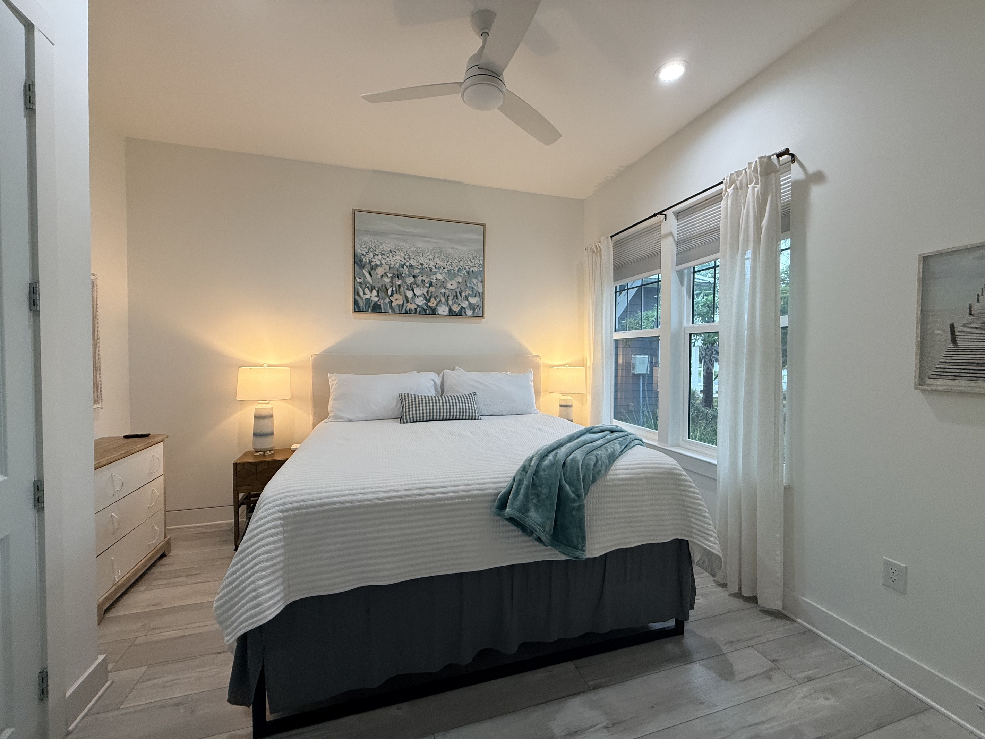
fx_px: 398
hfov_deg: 102.1
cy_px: 370
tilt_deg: -2.4
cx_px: 492
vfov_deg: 85.7
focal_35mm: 14
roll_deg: -0.7
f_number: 2.2
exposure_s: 1/120
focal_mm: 2.22
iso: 160
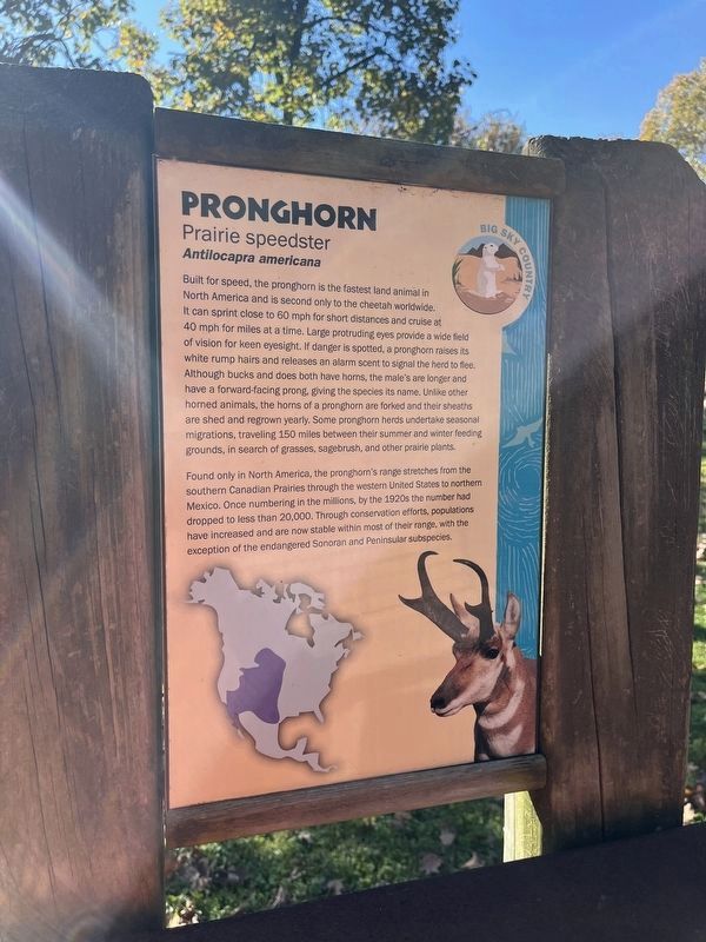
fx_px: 707
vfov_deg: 67.3
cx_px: 353
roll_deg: -1.7
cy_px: 471
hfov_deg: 53.1
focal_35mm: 26
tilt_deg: -3.8
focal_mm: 5.1
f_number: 1.6
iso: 50
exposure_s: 1/1252
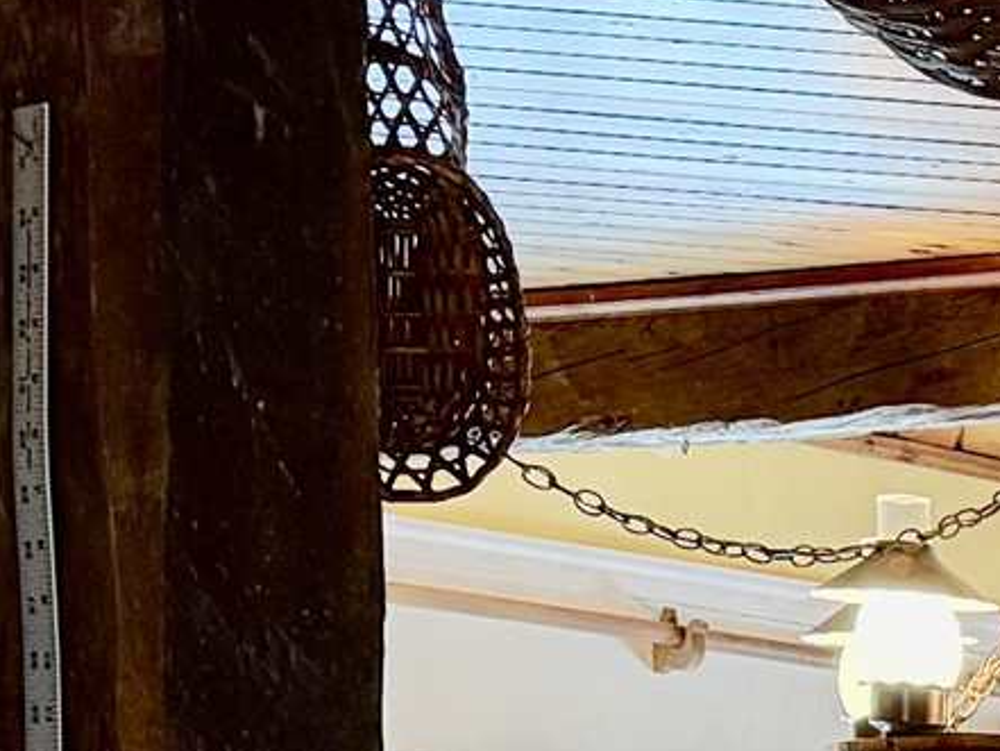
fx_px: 4826
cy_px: 1820
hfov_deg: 10.9
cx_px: 1921
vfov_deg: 8.2
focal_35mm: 167
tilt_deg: -7.4
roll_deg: -1.0
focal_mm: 6.76
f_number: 1.78
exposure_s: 1/132
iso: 200
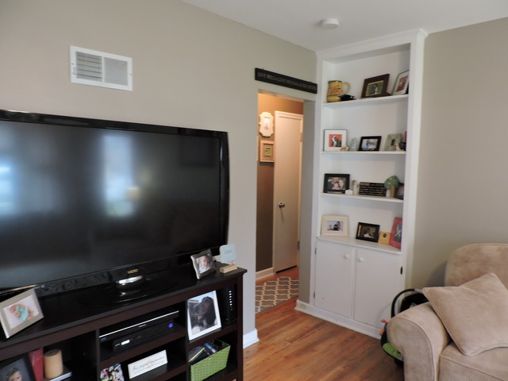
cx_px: 254
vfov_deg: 56.8
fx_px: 352
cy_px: 190
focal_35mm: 24
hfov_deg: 71.6
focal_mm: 4.3
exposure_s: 1/10
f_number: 3
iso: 400
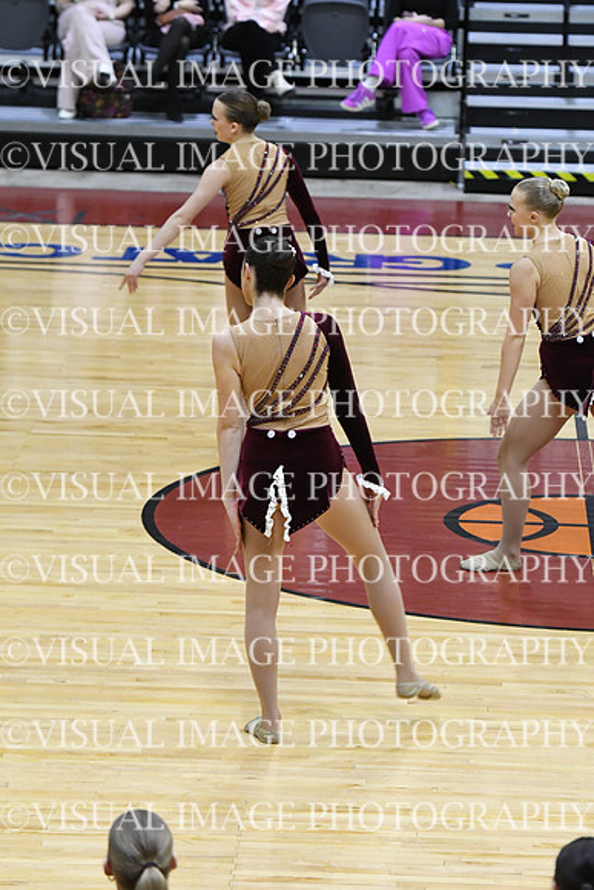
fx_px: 4526
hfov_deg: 7.5
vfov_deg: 11.2
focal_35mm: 183
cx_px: 297
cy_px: 445
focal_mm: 122
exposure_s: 1/400
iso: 4000
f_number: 3.5
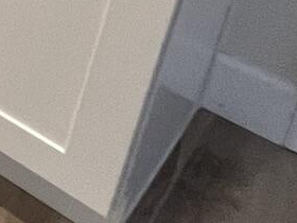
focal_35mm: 95
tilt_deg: -14.8
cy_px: -388
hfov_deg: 10.7
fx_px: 815
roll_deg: -0.3
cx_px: -648
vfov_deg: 11.4
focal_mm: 1.57
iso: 200
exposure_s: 1/60
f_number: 1.8
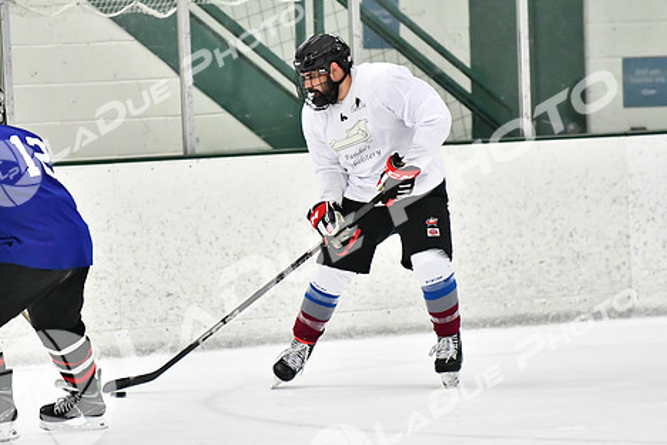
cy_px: 247
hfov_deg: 5.8
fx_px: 6540
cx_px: 305
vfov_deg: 3.9
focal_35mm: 353
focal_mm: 190
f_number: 2.8
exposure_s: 1/1600
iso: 6400
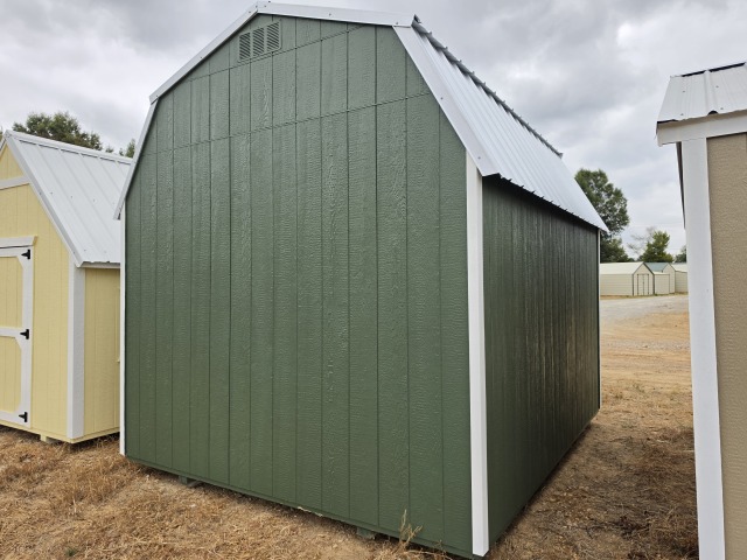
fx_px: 496
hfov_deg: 73.9
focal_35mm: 23
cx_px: 374
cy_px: 280
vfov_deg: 58.9
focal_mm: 6.5
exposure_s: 1/2657
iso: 64
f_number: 1.4
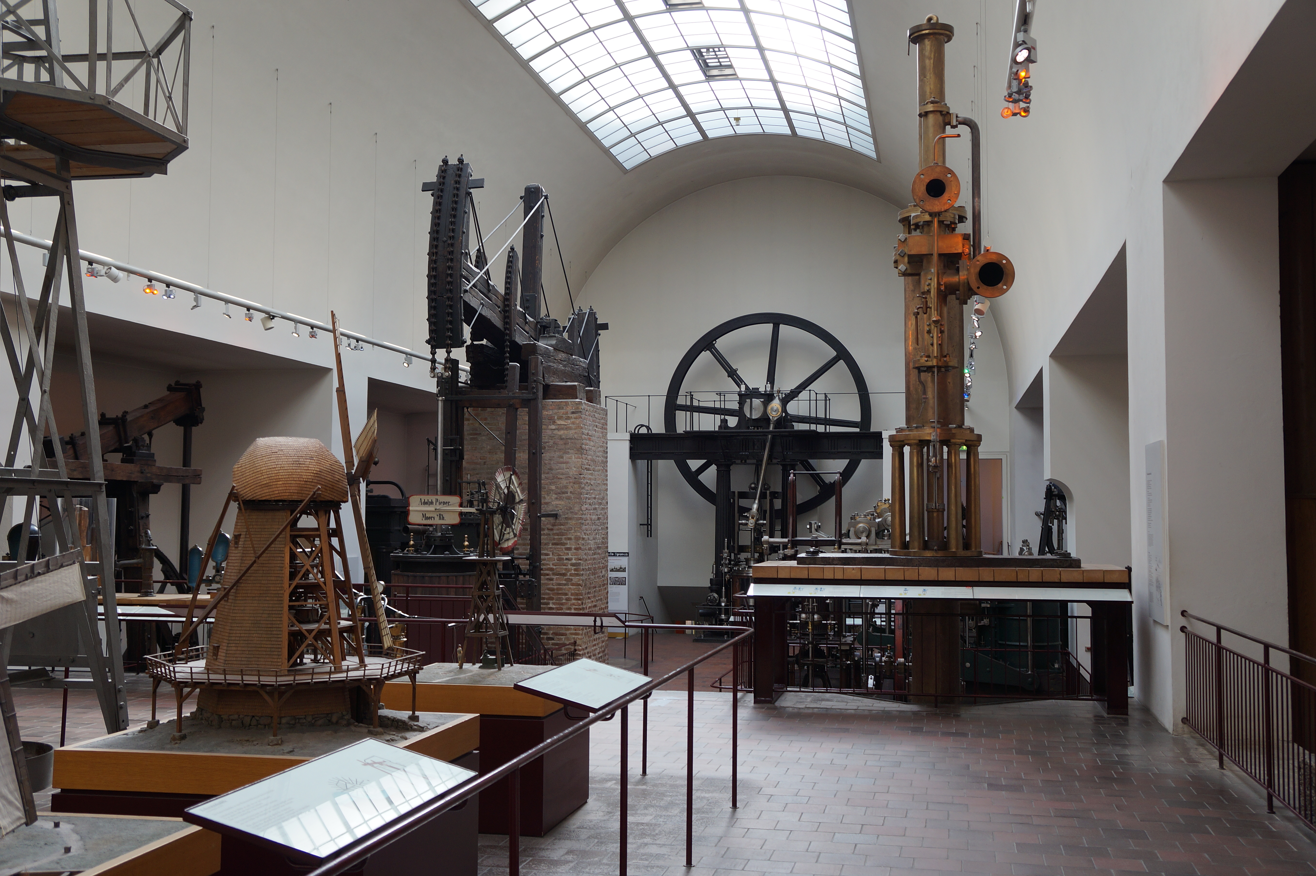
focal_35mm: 36
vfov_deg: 36.8
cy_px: 438
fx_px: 1315
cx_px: 658
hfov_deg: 53.2
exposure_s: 1/60
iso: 160
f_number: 4
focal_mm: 24
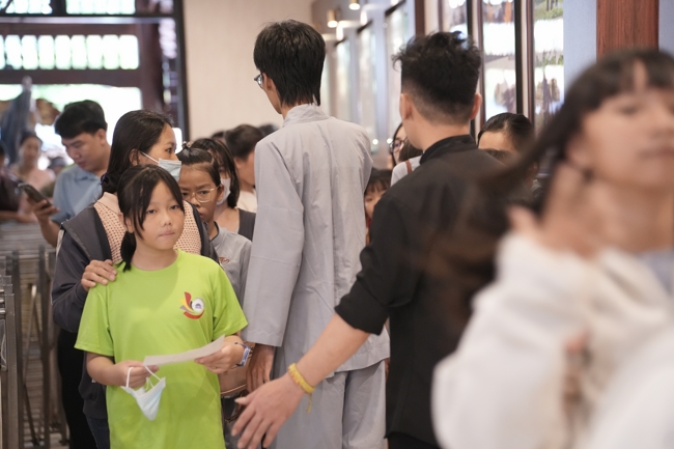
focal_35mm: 87
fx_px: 1628
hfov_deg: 23.4
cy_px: 224
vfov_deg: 15.7
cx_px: 337
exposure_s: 1/125
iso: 6400
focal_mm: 87
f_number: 2.8
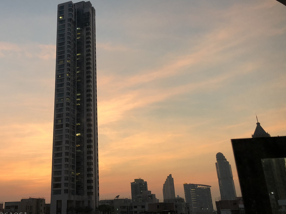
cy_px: 90
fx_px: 322
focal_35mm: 39
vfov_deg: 36.7
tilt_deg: +22.2
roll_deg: +1.1
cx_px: 94
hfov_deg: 47.1
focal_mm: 3.99
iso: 32
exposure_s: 1/25
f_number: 1.8
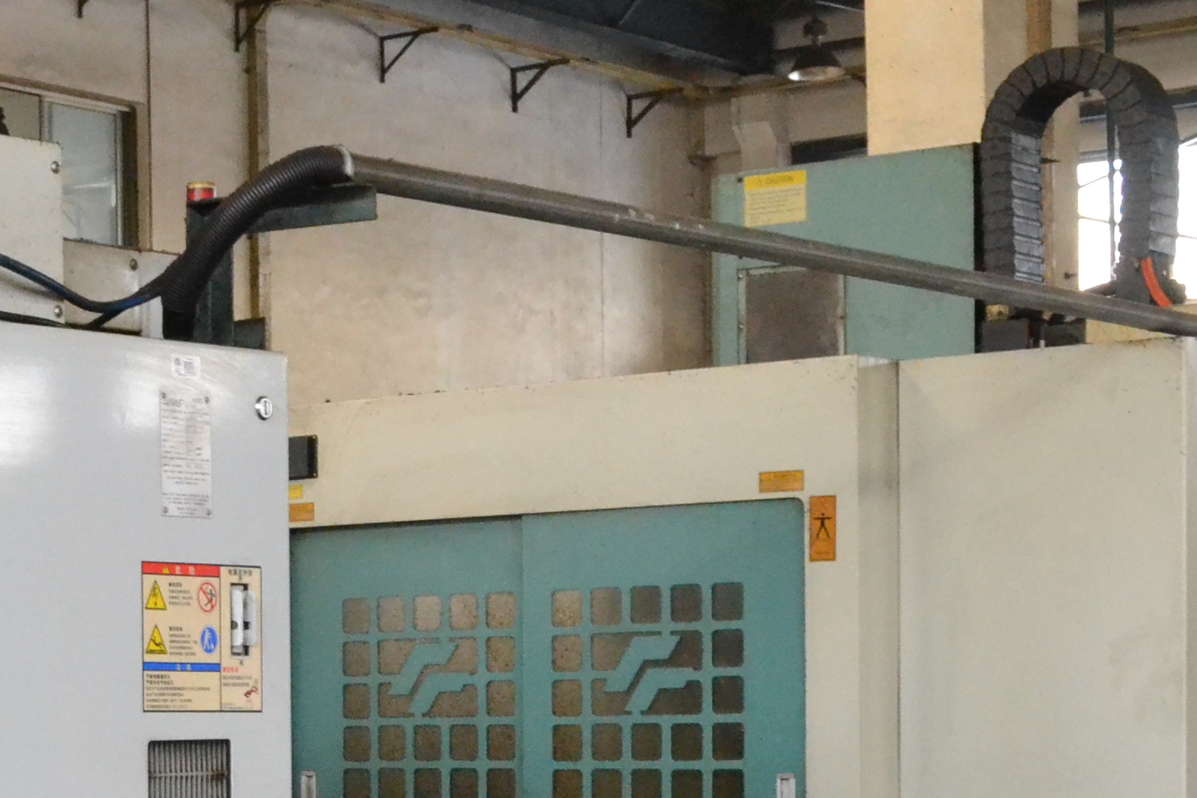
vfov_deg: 13.4
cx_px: -85
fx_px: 3325
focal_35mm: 100
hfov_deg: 19.6
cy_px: 874
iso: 3200
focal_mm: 22
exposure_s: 1/80
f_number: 9
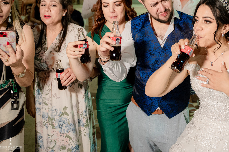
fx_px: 280
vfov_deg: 30.1
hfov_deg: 43.3
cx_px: 168
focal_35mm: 44
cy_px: 41
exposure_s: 1/160
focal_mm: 28
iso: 5000
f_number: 3.2
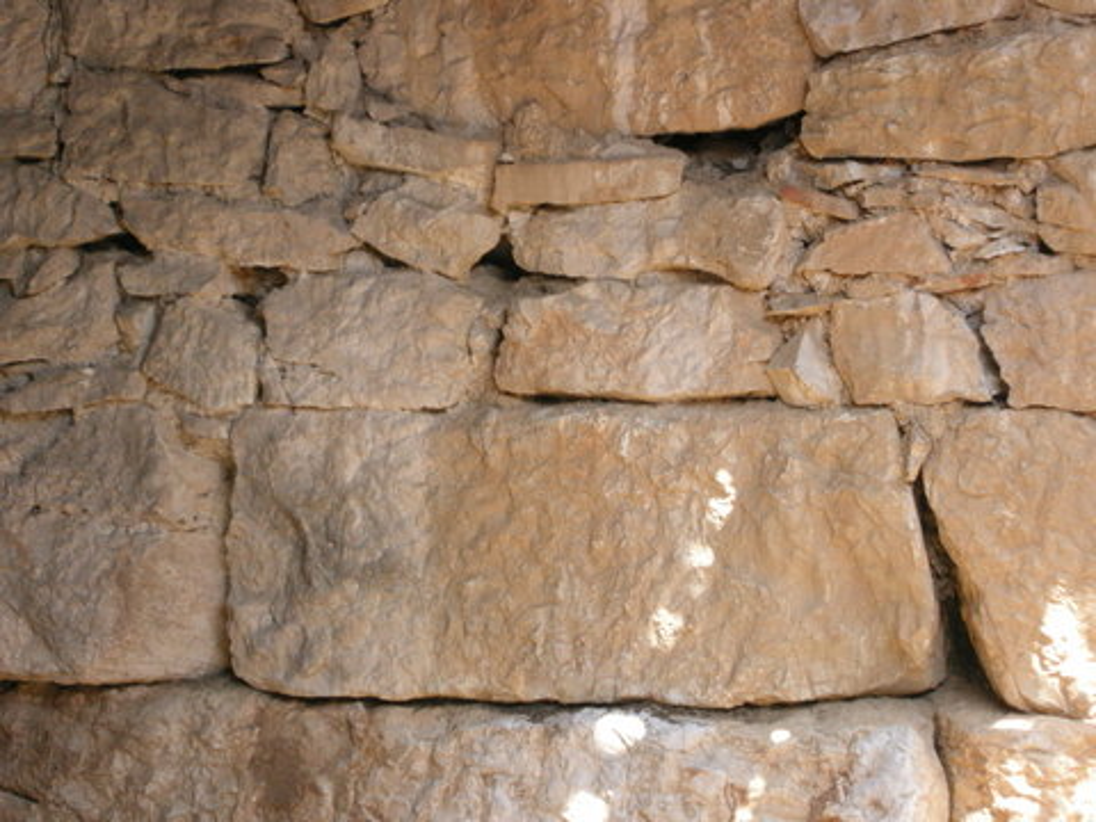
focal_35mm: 126
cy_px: 411
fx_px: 3989
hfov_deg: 15.6
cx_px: 548
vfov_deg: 11.8
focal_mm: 26.3
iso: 244
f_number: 5.3
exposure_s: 1/55.7
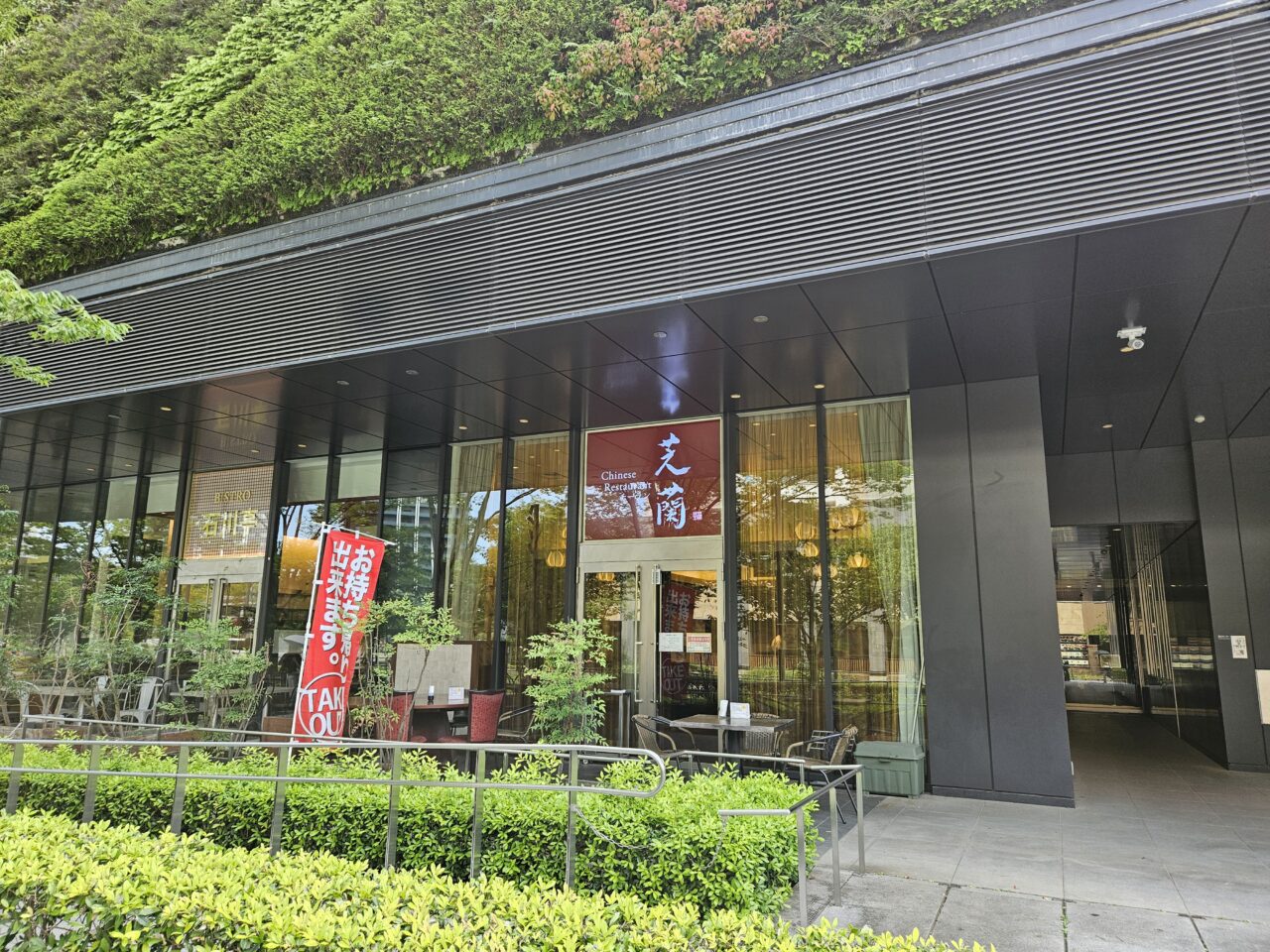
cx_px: 635
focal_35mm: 23
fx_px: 844
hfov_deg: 73.9
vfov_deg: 58.9
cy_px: 476
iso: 64
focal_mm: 5.4
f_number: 1.8
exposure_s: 1/180
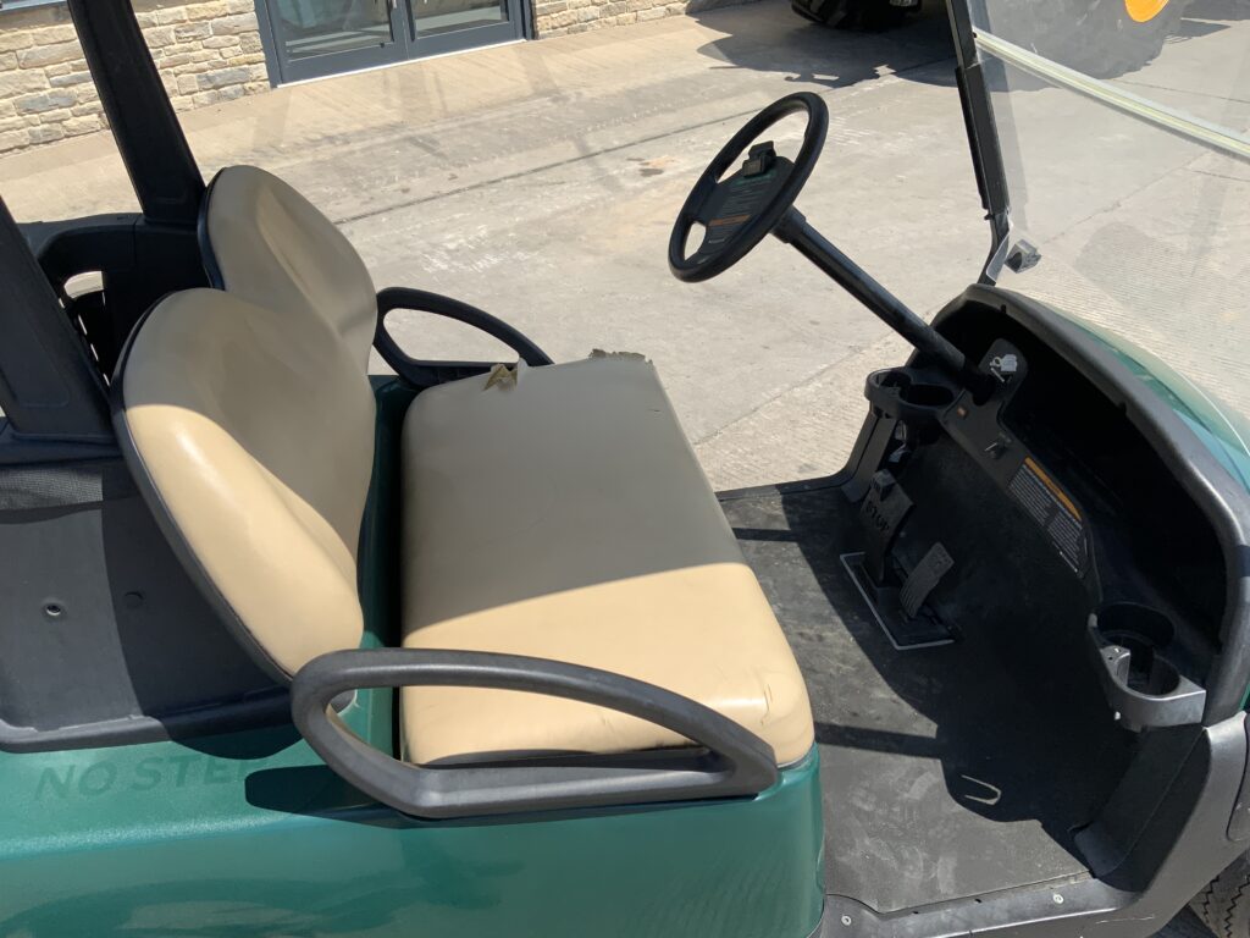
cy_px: 469
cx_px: 625
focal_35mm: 29
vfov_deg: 48.2
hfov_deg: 61.7
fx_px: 1047
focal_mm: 3
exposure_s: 1/1848
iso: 16
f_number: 1.8
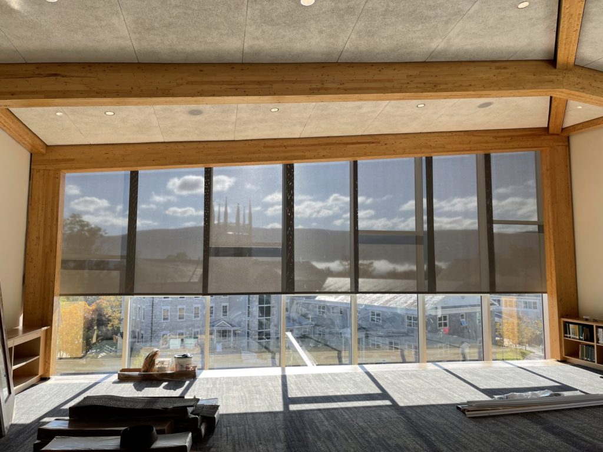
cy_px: 226
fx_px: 453
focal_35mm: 26
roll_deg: -0.3
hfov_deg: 67.3
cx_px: 302
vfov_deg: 53.1
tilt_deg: +5.7
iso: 32
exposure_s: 1/631
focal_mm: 5.1
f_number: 1.6
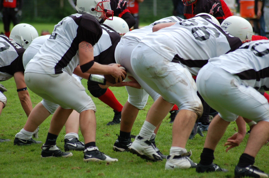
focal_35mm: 292
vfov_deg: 4.7
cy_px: 89
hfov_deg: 7.1
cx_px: 134
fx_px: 2181
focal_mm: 195
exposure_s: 1/500
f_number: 5
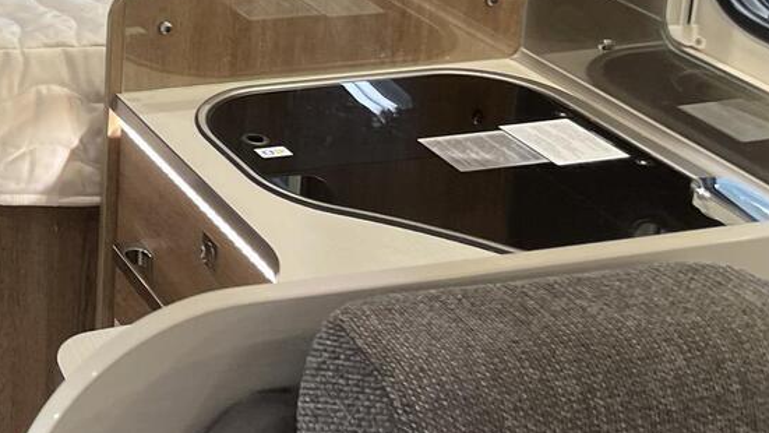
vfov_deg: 15.5
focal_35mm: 74
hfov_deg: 25.7
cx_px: -142
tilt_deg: -11.7
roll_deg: +0.8
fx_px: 1509
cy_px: -135
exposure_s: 1/50
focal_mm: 4.2
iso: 200
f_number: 1.6
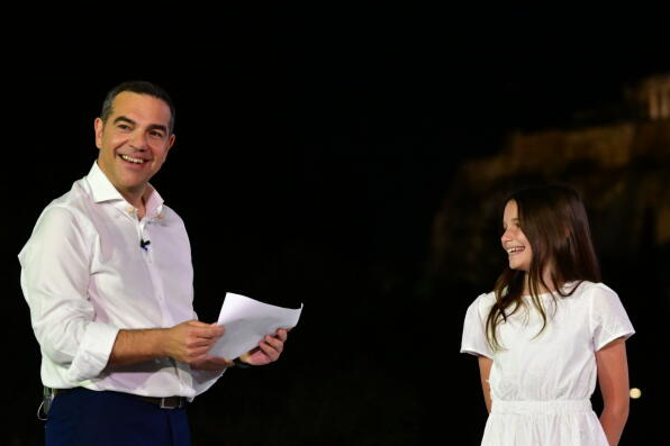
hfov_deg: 9.9
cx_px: 307
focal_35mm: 207
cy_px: 230
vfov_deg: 6.6
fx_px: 3851
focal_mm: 125
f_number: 5
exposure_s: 1/200
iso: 6400
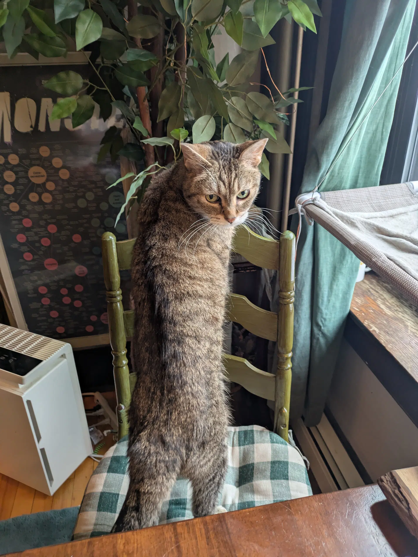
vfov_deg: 69.4
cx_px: 209
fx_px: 402
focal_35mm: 25
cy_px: 278
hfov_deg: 54.9
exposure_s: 1/60
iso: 209
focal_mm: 5.43
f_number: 1.89
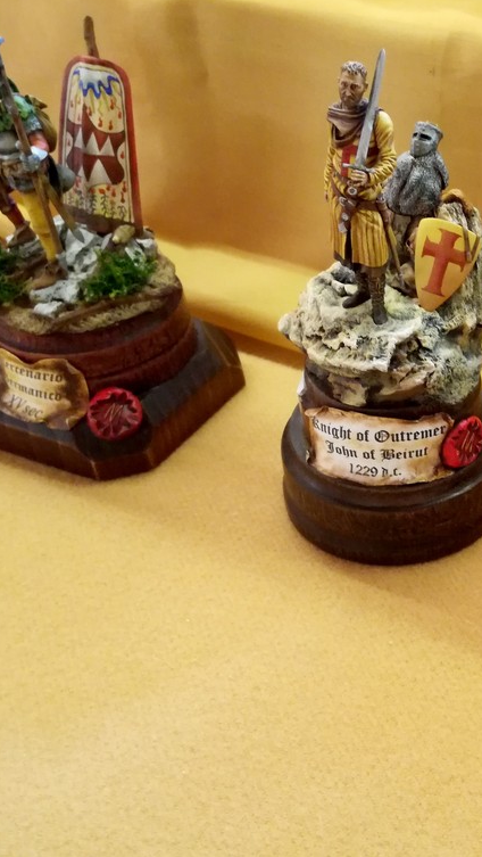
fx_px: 908
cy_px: 431
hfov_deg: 27.3
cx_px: 524
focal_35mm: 40
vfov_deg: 50.5
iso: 500
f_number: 2
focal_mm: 3.79
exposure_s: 1/20
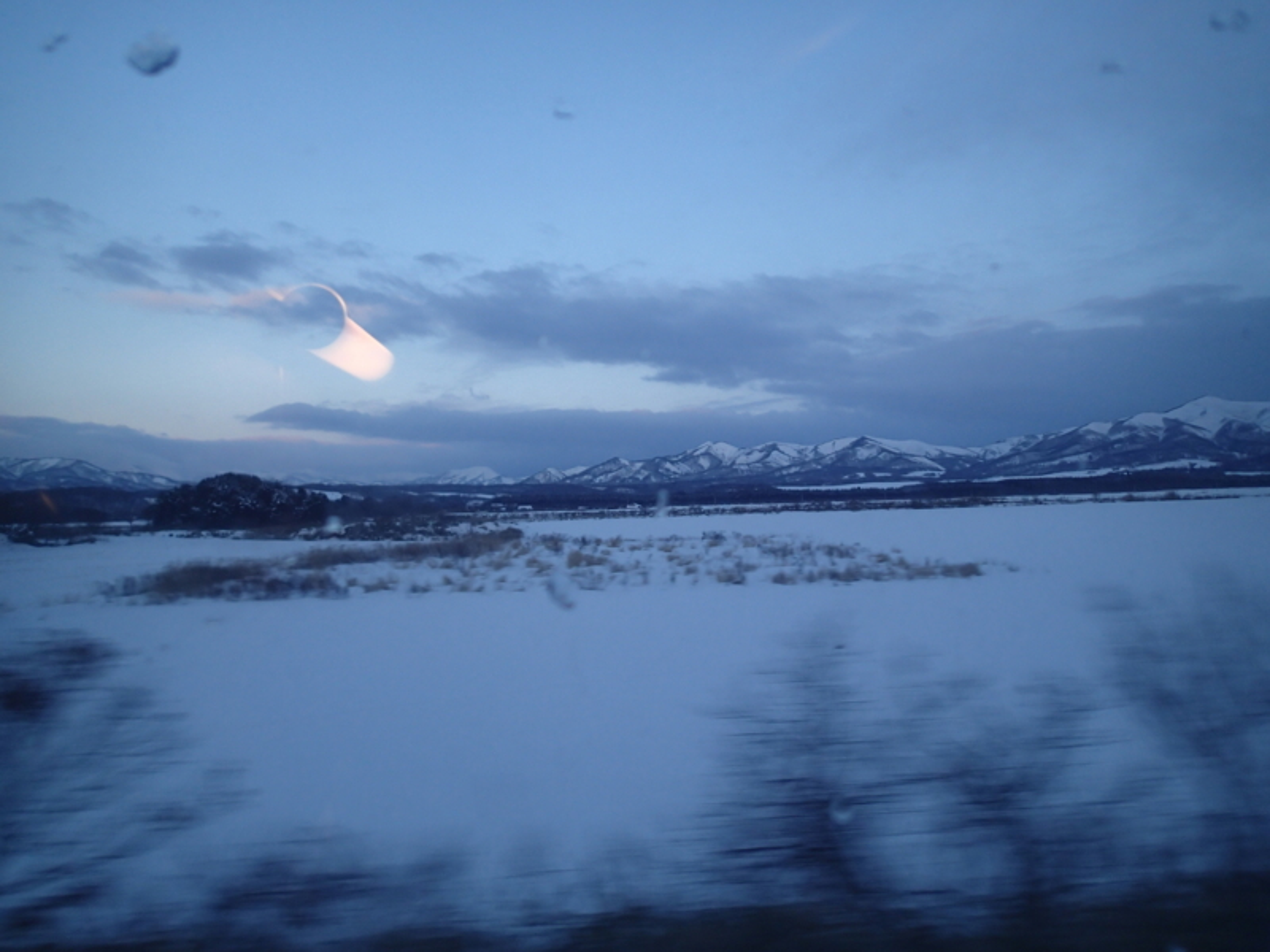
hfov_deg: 69.4
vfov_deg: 54.9
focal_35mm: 25
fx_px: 917
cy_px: 476
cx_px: 635
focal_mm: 4.5
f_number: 2
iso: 100
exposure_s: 1/60
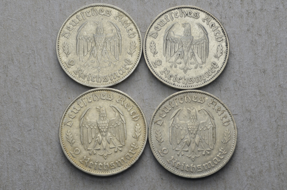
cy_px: 95
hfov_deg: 24.7
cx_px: 144
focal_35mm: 82
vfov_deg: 16.5
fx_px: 656
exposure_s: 1/250
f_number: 14
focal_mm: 55
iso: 400
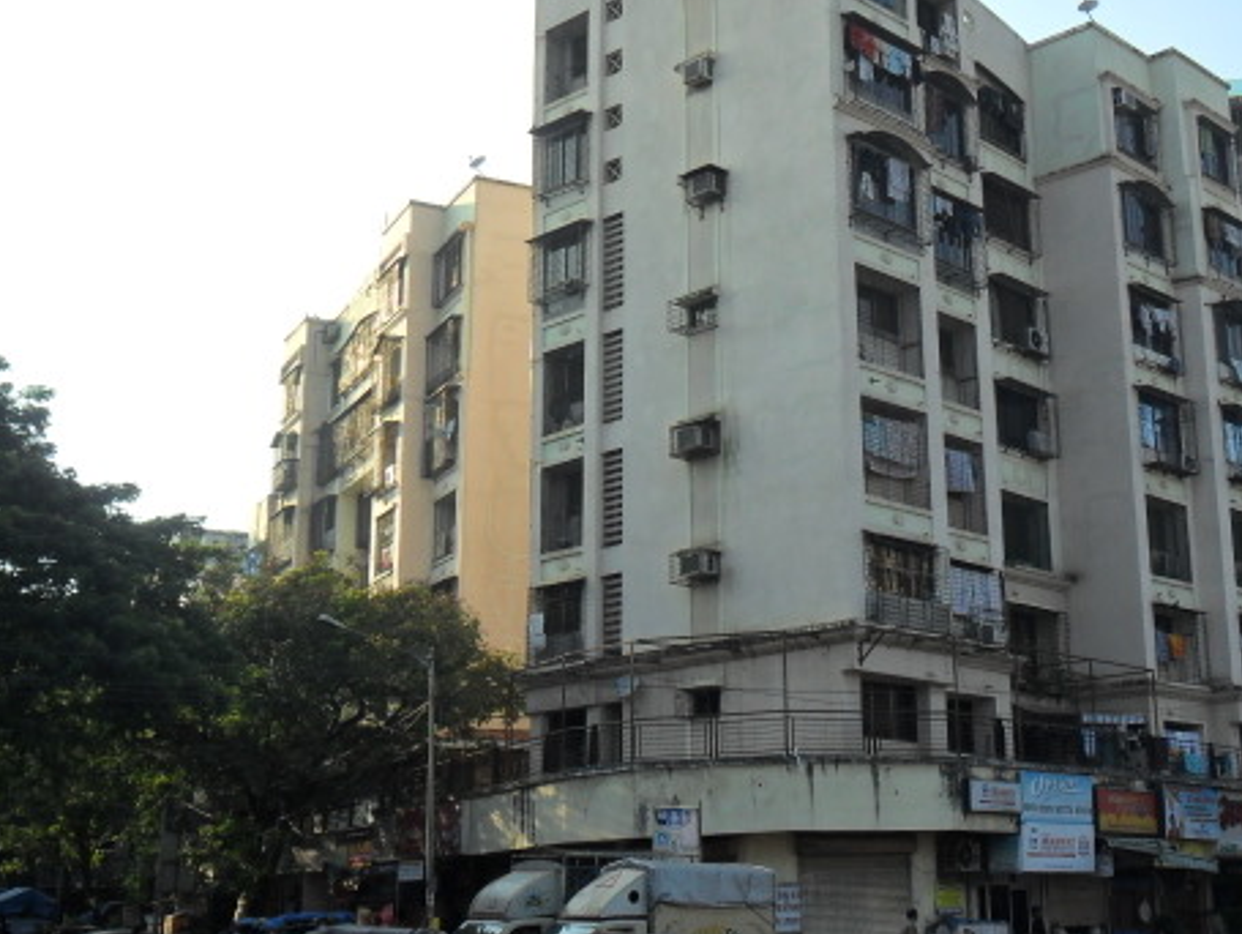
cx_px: 764
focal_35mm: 52
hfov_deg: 36.6
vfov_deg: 28.0
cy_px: 393
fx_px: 1867
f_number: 4
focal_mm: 6.6
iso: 100
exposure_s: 1/500
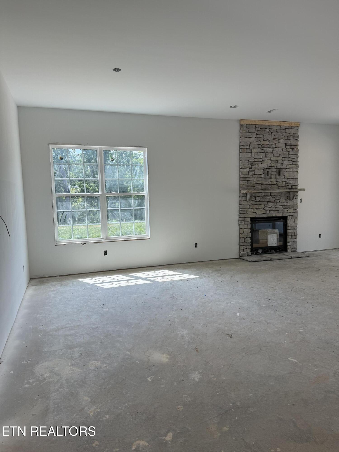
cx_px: 170
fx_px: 313
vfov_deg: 71.6
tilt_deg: -5.2
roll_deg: +1.1
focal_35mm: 24
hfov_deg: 56.8
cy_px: 226
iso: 80
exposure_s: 1/671
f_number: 1.78
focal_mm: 6.76
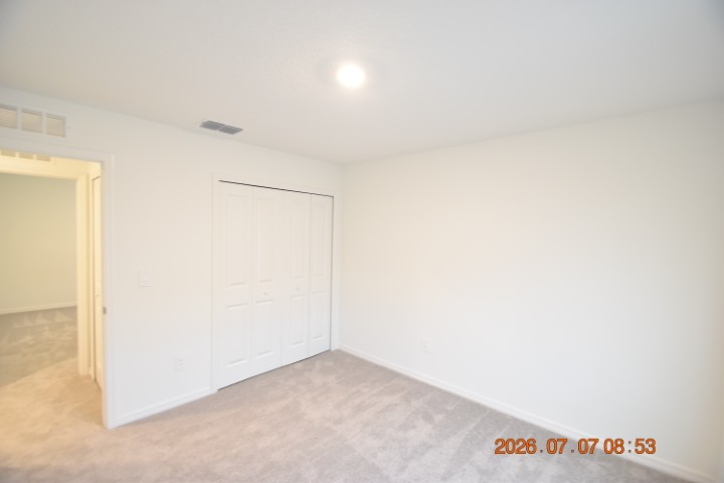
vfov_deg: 77.3
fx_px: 302
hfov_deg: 100.4
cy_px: 242
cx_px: 362
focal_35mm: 15
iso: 800
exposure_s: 1/20
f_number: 3.5
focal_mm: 10
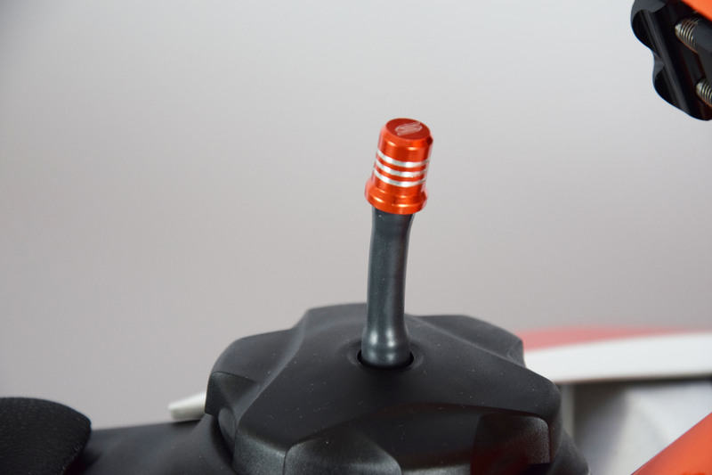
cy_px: 238
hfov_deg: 13.0
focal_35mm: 158
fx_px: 3114
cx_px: 356
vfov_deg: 8.7
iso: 1000
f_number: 5.6
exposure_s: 1/125
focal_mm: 105
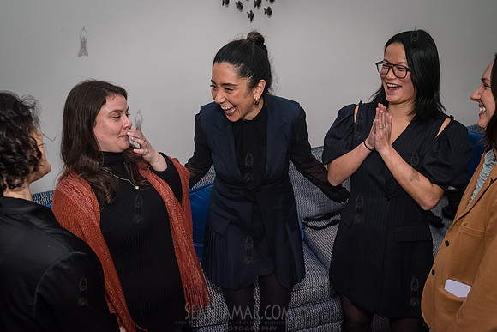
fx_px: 483
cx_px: 248
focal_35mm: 35
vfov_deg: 37.9
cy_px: 166
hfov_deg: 54.4
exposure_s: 1/400
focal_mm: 35
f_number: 4.5
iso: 8000
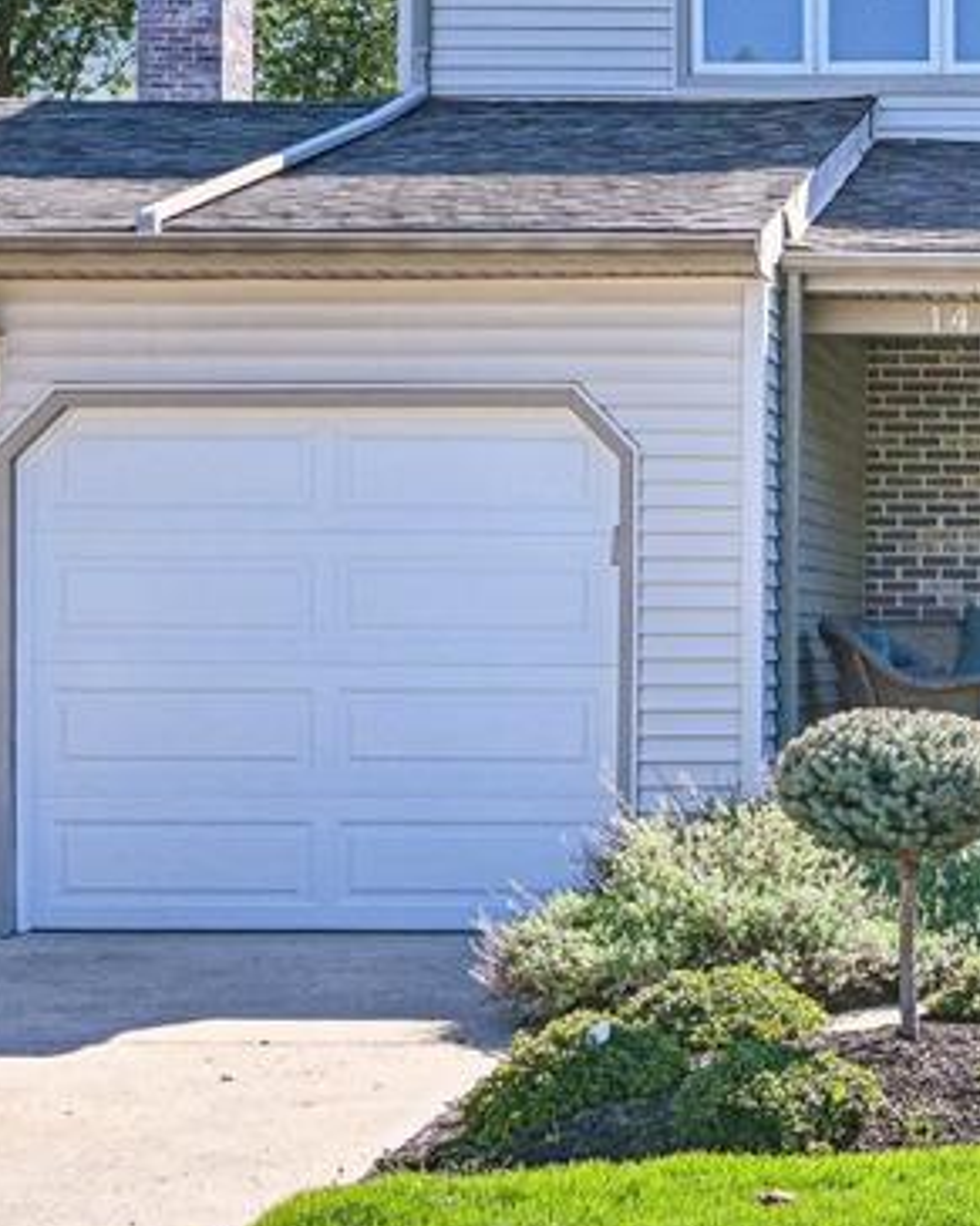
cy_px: 256
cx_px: 1320
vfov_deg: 24.1
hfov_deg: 18.2
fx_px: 2829
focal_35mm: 78
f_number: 8
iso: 800
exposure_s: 1/800
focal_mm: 21
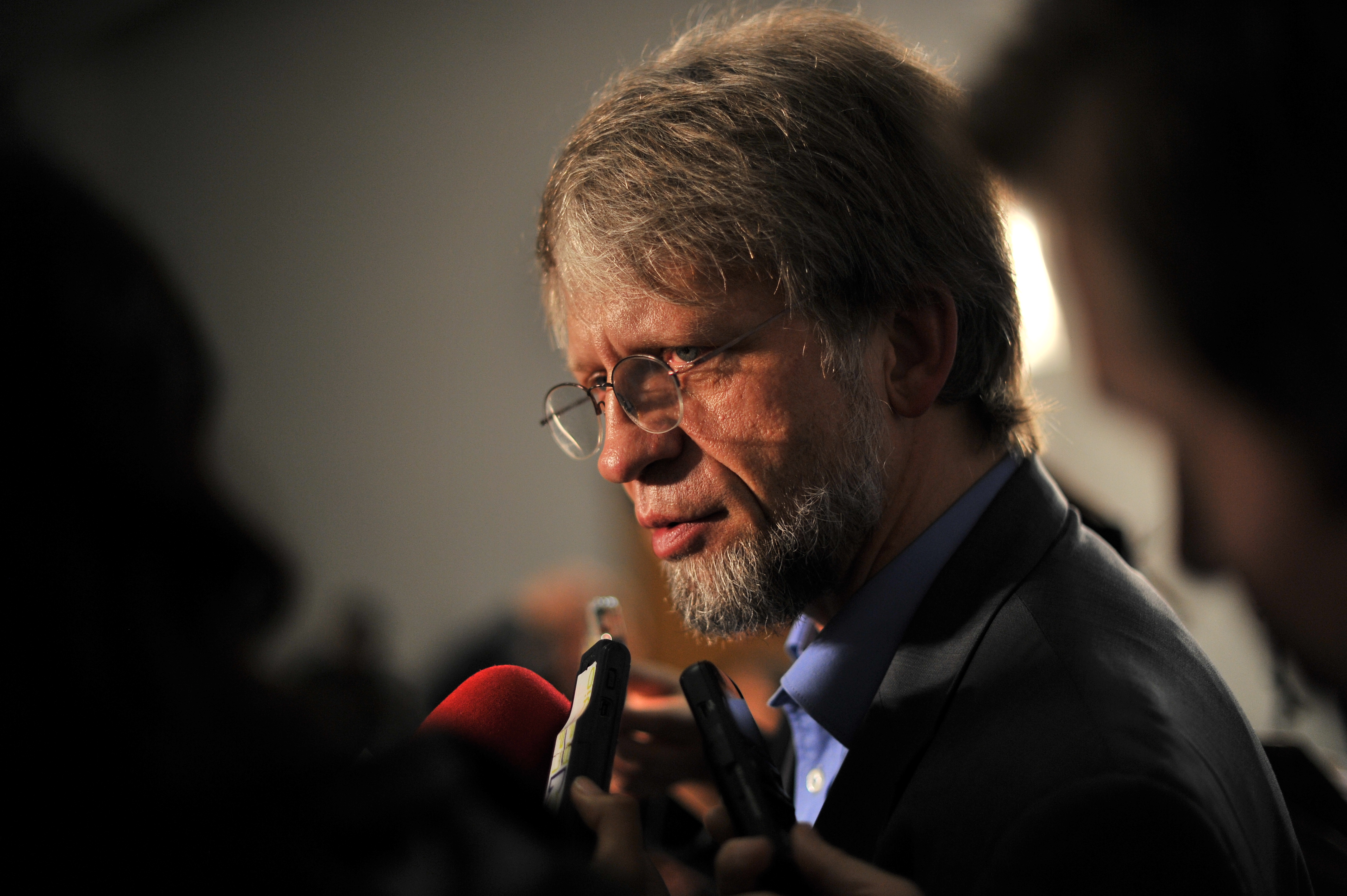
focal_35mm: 50
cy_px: 448
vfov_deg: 27.0
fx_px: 1870
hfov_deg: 39.6
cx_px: 674
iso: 1000
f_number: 1.4
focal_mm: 50
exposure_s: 1/1600
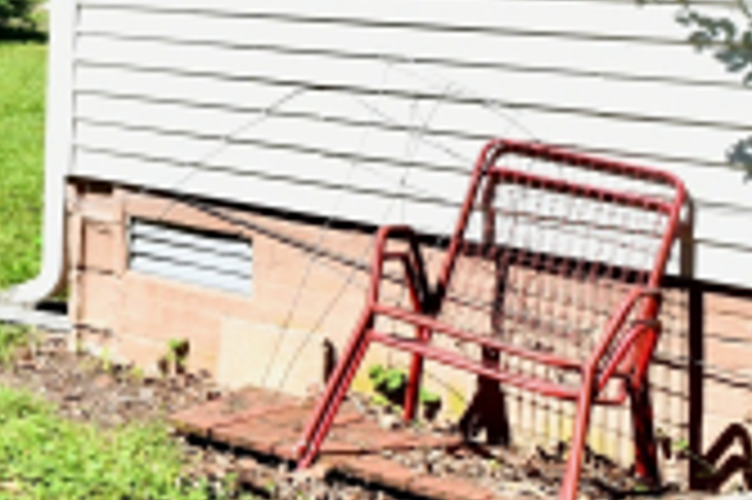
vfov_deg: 20.5
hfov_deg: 19.5
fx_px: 1315
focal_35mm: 63
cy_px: -59
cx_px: -725
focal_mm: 14
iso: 640
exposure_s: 1/400
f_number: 10
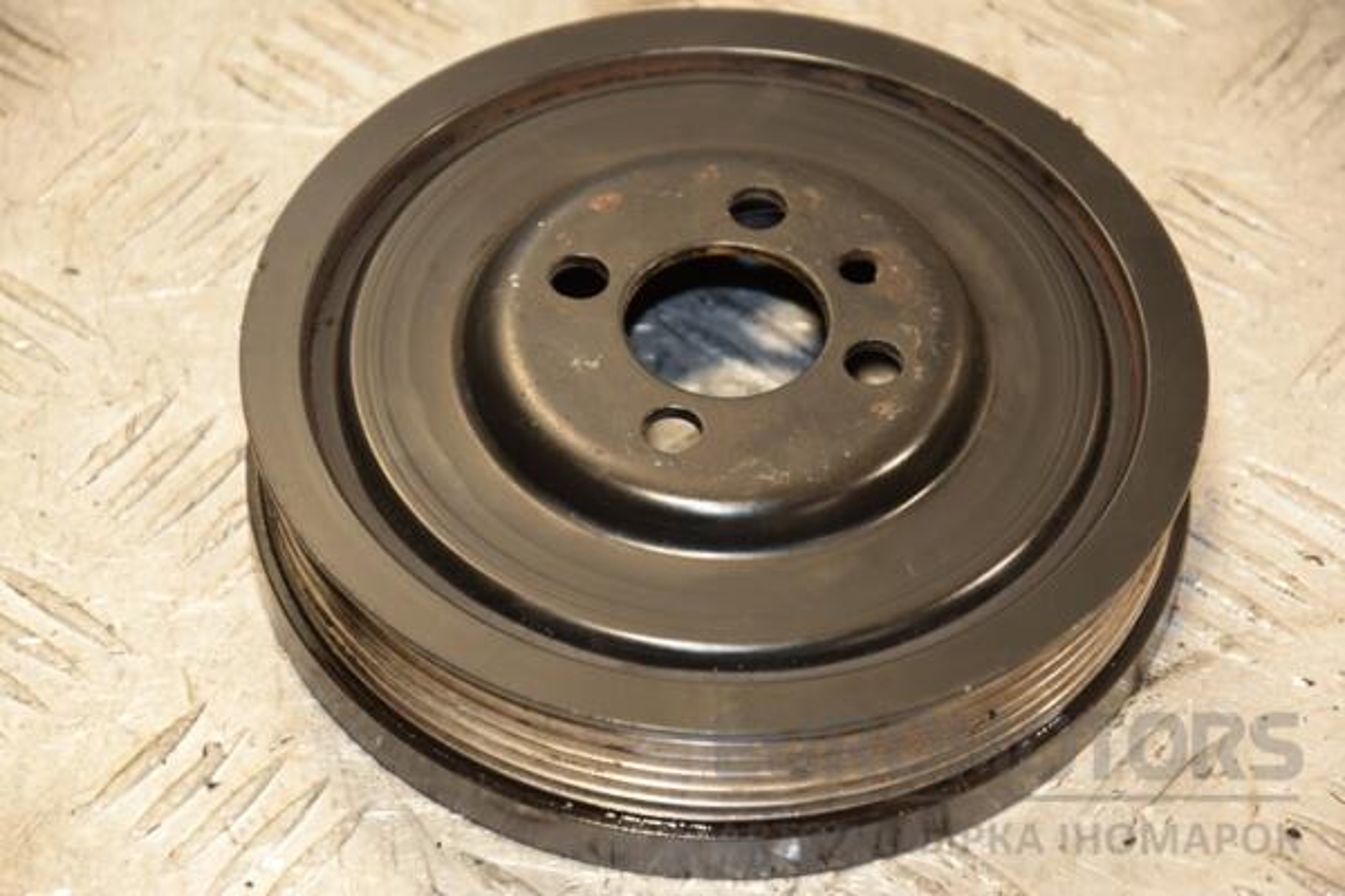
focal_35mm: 158
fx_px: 5884
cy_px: 448
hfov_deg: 13.0
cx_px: 672
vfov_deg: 8.7
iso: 800
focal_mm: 105
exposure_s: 1/125
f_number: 5.6
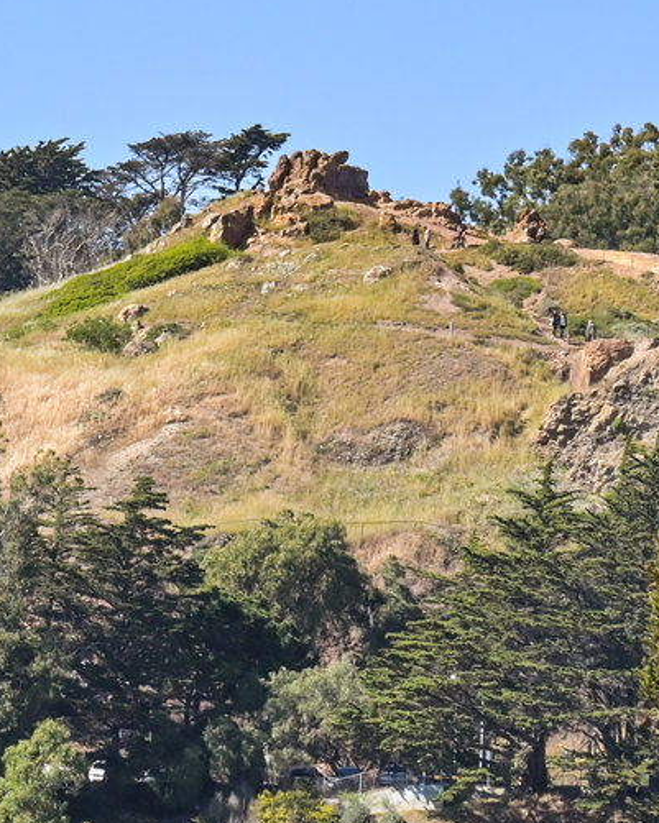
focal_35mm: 543
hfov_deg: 2.8
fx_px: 13234
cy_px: 255
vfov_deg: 3.6
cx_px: -733
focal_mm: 145
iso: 400
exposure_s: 1/500
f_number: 11
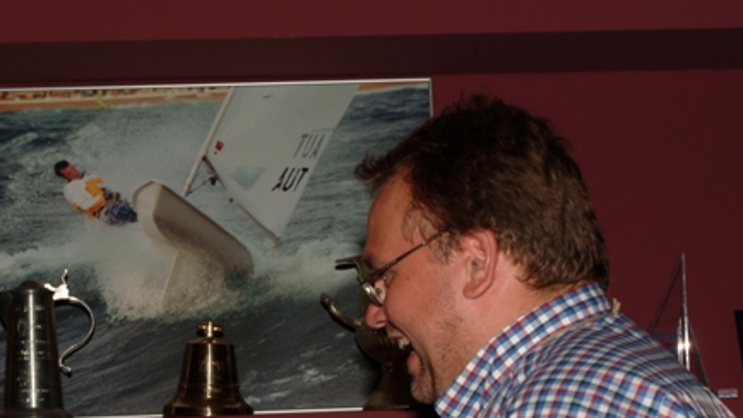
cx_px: 382
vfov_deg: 13.8
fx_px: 1714
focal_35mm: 87
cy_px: 374
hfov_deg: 24.5
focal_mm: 30
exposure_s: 1/60
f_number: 6.7
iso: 100
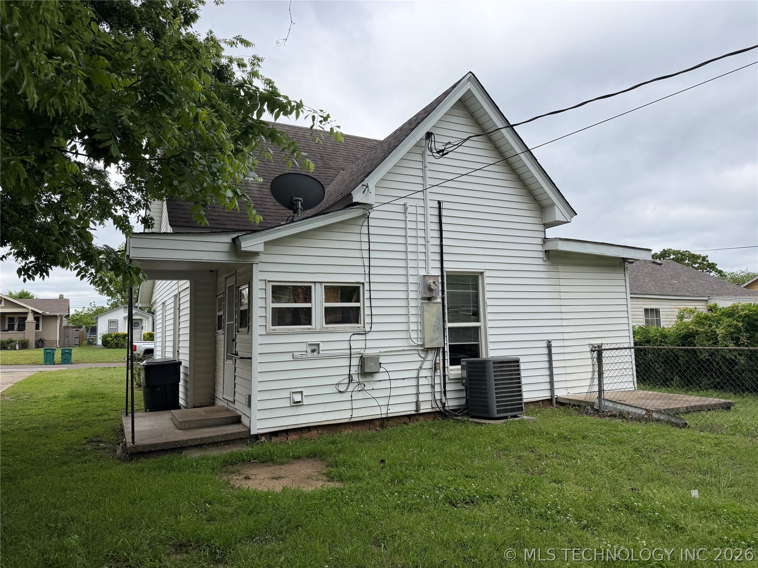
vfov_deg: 56.8
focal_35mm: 24
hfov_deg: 71.6
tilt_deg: +4.0
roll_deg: +1.7
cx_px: 379
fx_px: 526
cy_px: 284
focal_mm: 6.76
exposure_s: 1/3953
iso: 80
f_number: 1.78
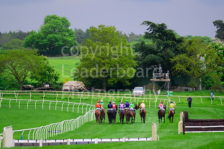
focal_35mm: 453
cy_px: 79
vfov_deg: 3.0
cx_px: 118
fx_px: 2816
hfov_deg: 4.6
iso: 2000
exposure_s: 1/2500
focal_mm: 400
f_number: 5.6
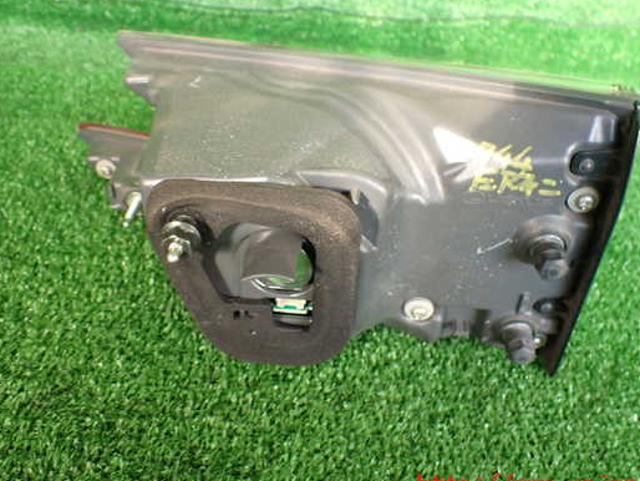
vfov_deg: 40.7
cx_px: 325
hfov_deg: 52.6
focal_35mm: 35
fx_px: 647
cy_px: 222
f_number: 2.3
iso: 500
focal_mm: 5.4
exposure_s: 1/125
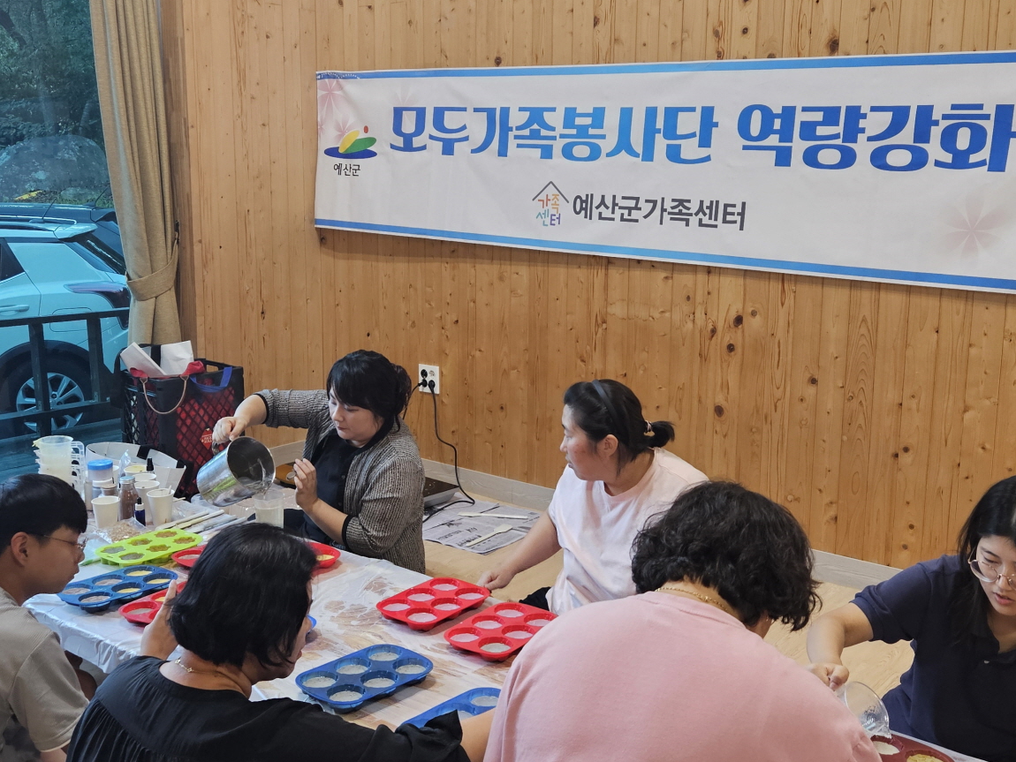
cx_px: 514
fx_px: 1116
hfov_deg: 49.0
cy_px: 340
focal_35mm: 38
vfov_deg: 37.7
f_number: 1.8
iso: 320
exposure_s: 1/120
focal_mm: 5.4
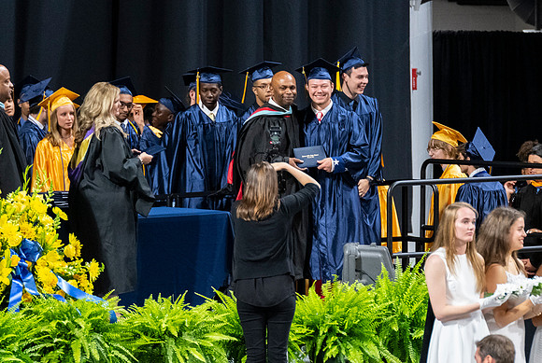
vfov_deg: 3.4
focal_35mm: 404
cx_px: 347
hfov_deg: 5.1
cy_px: 183
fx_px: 6093
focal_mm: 200
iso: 2000
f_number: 4
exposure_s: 1/200
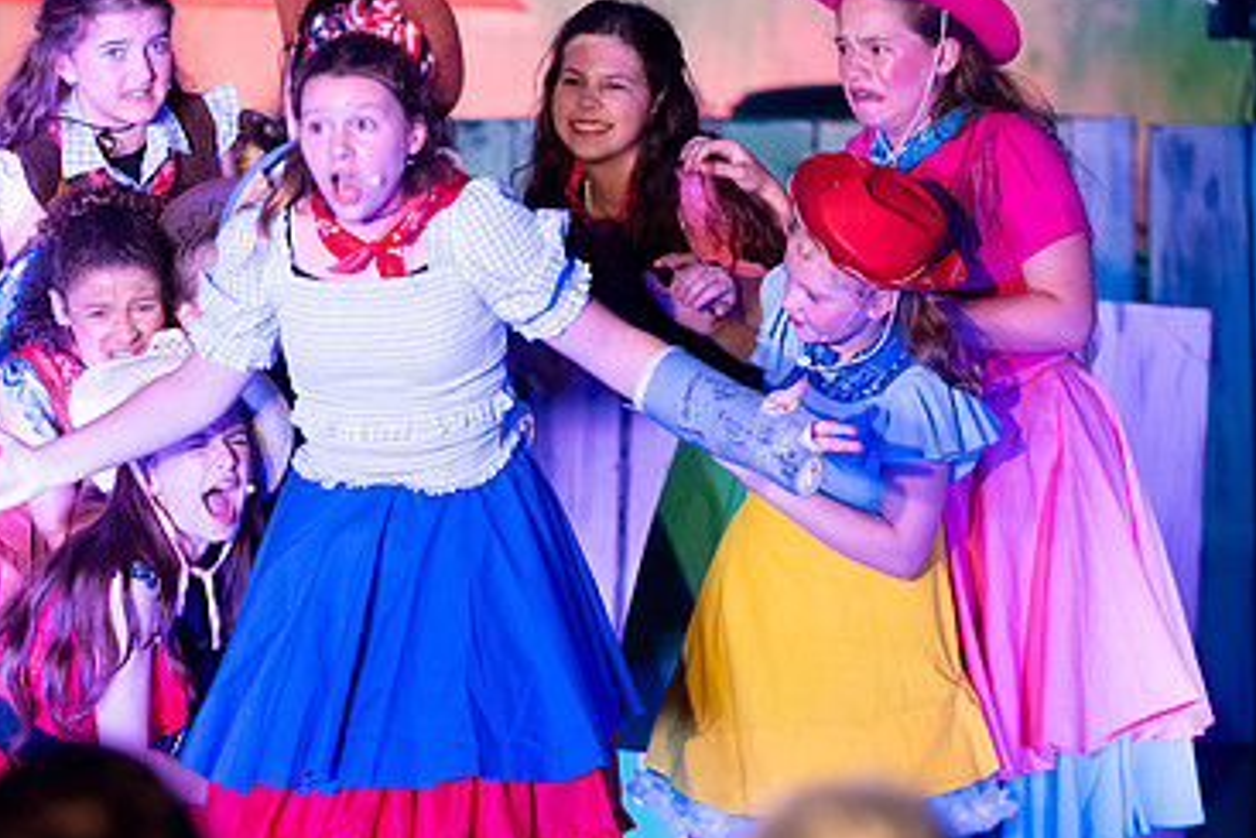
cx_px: 380
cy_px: 474
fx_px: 8551
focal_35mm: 245
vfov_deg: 5.6
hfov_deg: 8.4
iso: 900
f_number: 2.8
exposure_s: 1/160
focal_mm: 155
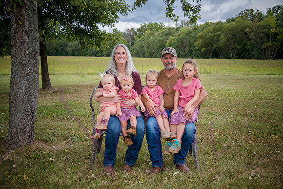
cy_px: 94
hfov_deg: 50.7
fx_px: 299
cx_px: 142
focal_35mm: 38
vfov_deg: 35.1
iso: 400
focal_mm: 38
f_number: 4.2
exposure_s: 1/640
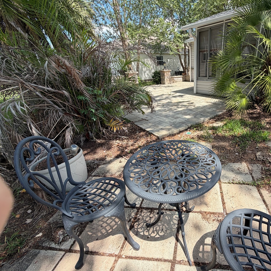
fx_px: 151
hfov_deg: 80.8
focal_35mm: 17
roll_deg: +2.2
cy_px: 138
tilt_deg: -25.3
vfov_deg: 84.0
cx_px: 184
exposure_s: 1/527
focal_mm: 2.22
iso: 40
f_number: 2.2
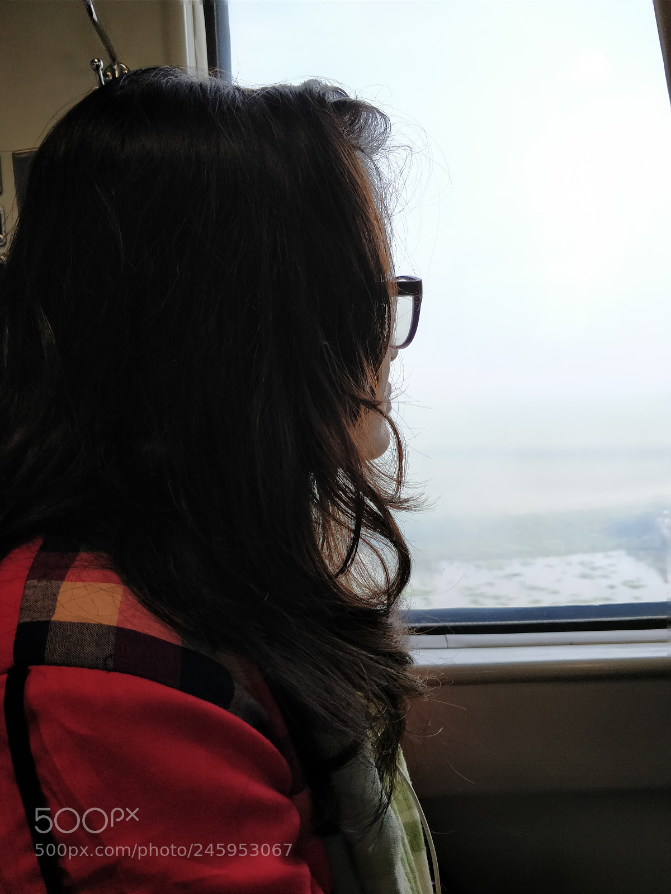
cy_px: 447
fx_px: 620
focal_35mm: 24
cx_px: 336
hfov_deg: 56.8
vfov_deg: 71.6
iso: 250
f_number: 1.7
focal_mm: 4.1
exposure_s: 1/125
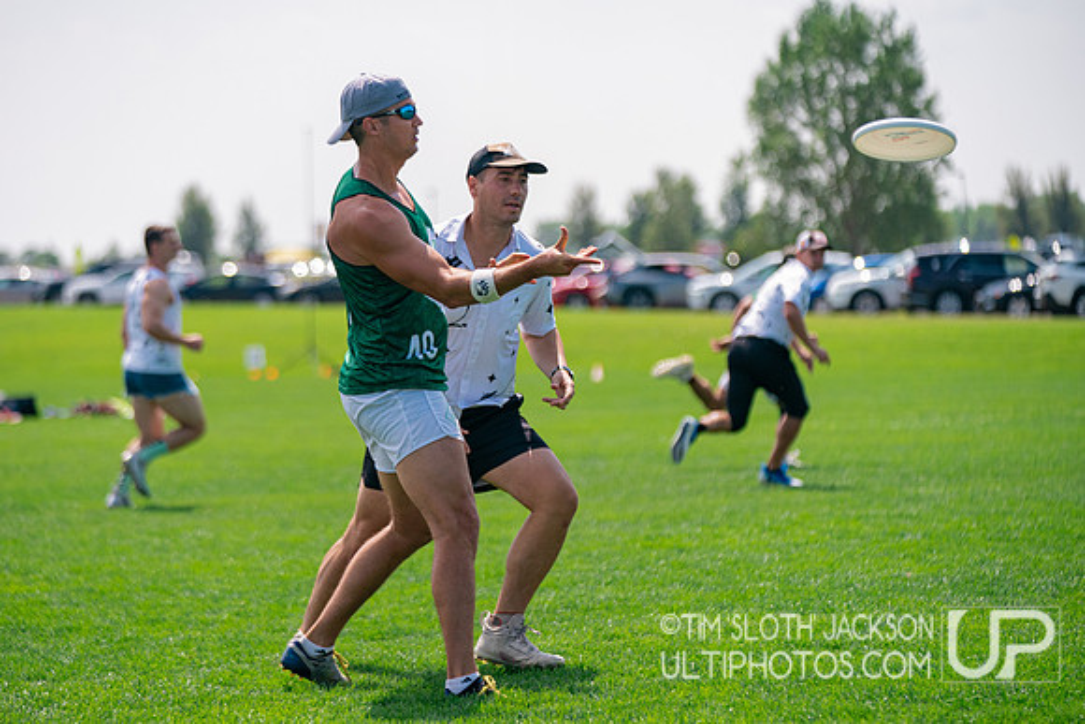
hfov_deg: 14.0
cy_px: 366
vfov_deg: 9.3
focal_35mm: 147
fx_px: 4432
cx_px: 503
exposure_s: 1/10000
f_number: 2.8
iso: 640
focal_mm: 128
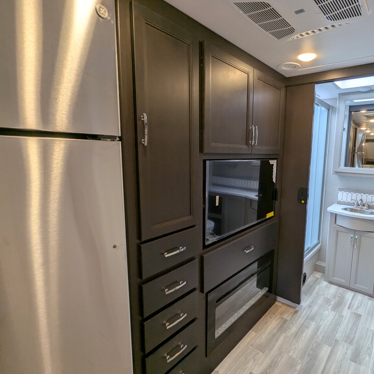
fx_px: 232
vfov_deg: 77.7
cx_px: 237
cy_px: 187
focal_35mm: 19
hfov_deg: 76.1
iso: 49
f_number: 2.2
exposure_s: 1/60.8
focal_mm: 2.35
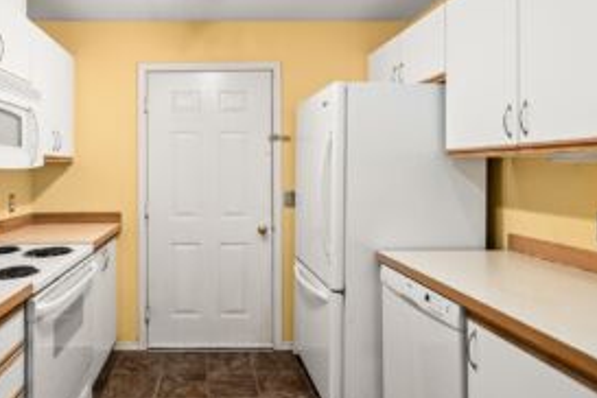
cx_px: 203
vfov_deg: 57.1
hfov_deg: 76.3
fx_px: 365
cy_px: 178
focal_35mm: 22
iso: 1000
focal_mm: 15
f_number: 7.1
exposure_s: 1/8
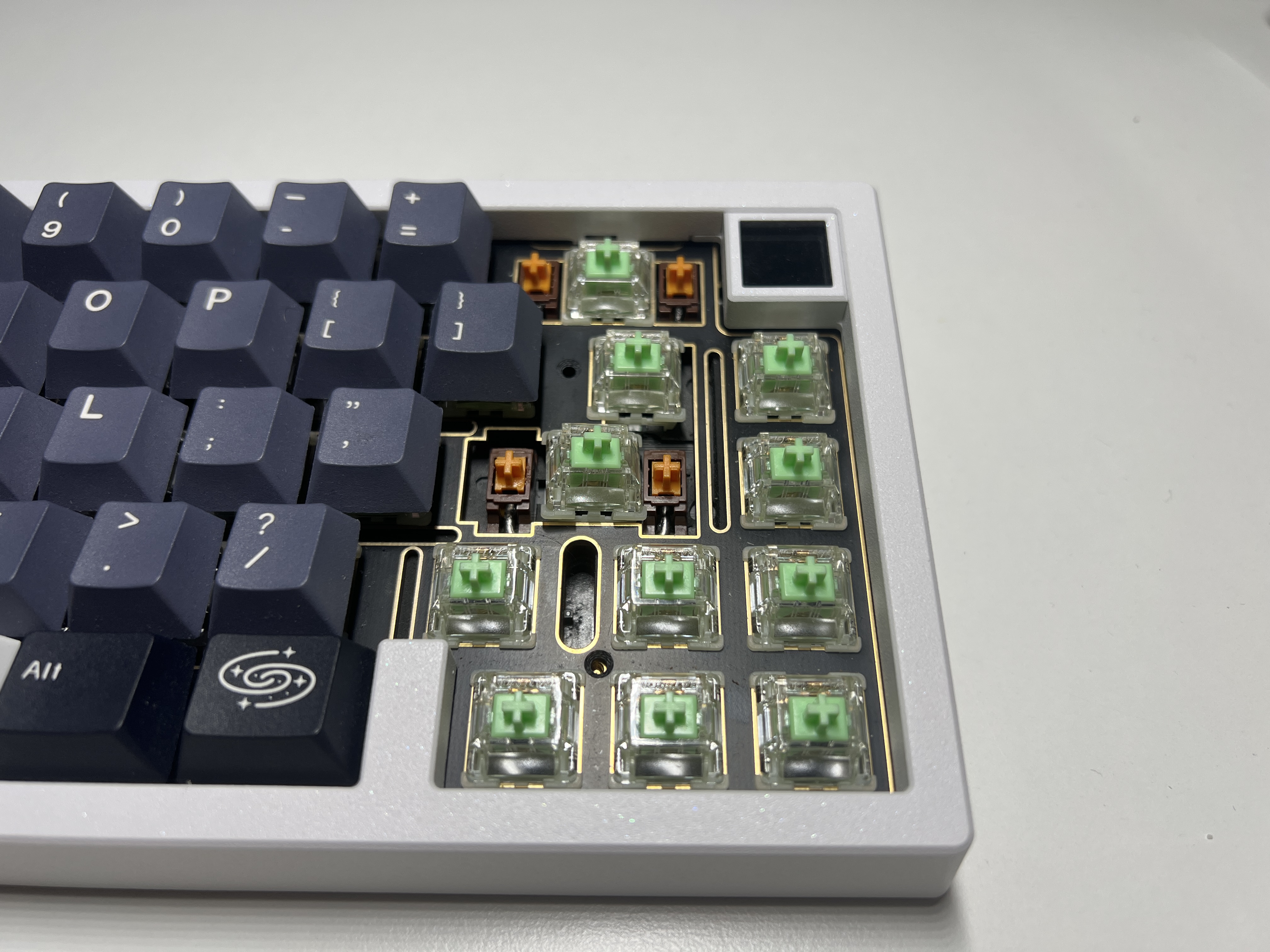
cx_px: 635
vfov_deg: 53.1
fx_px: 954
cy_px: 476
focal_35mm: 26
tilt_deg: -54.0
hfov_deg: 67.3
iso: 40
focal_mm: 5.7
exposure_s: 1/121
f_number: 1.5
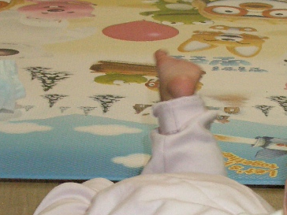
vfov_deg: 12.7
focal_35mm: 116
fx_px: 962
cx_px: 249
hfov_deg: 16.8
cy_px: 183
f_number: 2.8
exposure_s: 1/60
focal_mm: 7.1
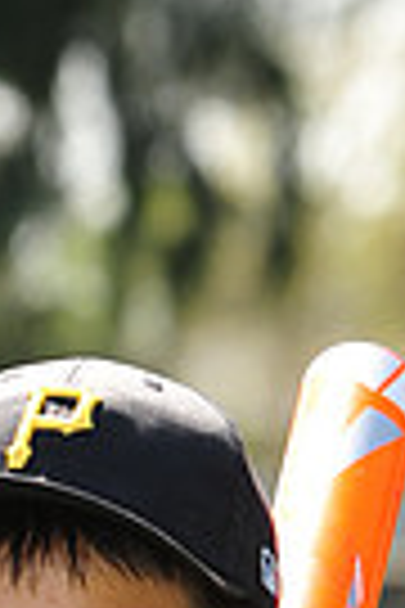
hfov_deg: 2.4
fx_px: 9804
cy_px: 824
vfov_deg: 3.5
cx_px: -274
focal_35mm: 581
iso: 200
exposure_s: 1/250
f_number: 7.1
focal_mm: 135
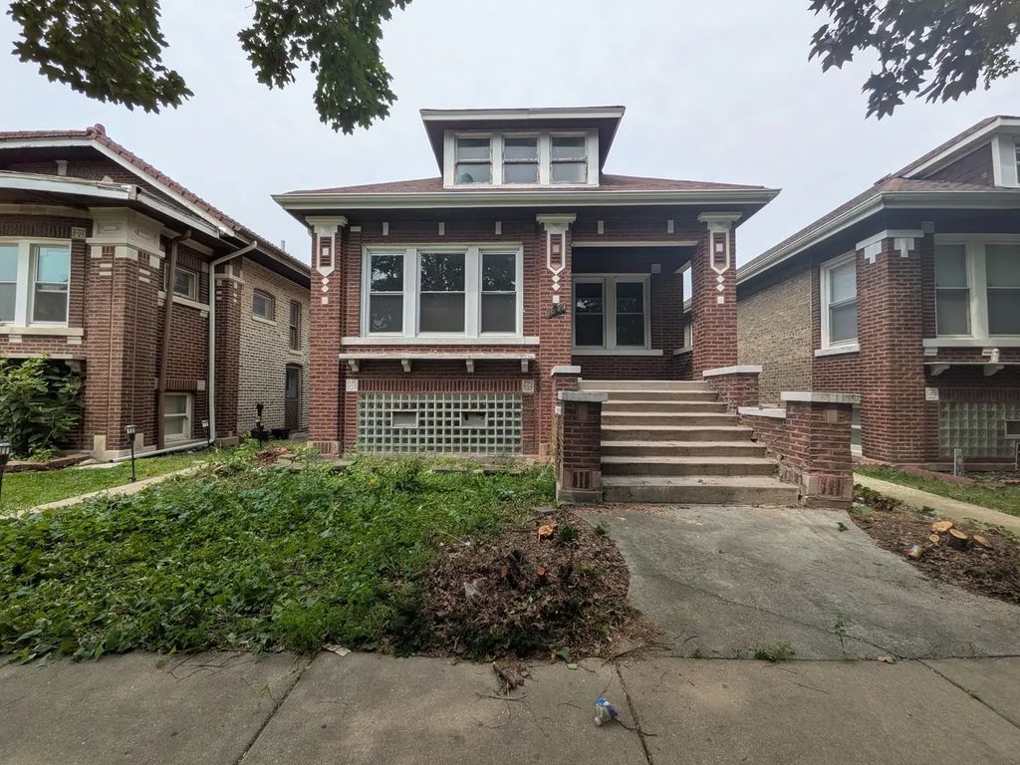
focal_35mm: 14
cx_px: 510
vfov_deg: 85.7
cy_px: 382
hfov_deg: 102.1
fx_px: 413
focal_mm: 1.85
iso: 46
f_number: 2.2
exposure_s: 1/2049
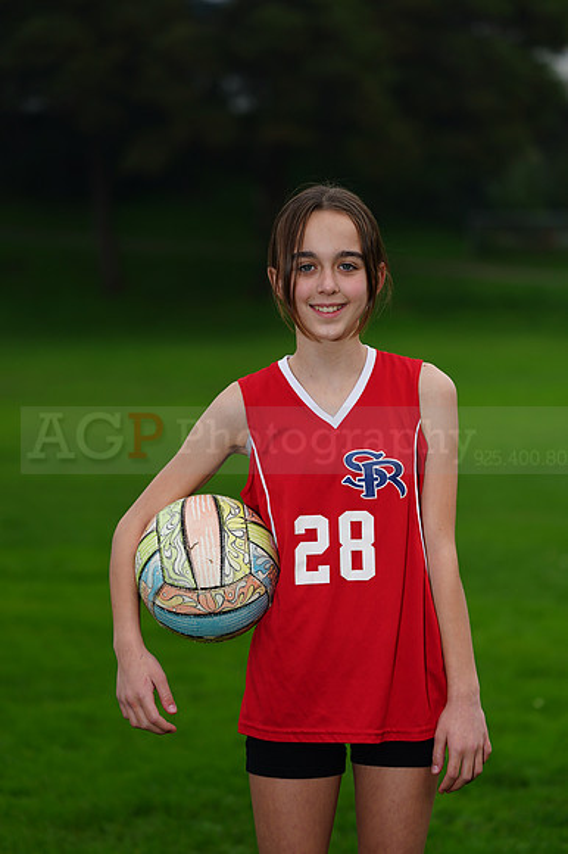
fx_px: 4052
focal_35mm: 171
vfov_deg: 12.0
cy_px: 427
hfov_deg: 8.0
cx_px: 284
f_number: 5.6
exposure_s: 1/250
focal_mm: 171
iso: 200
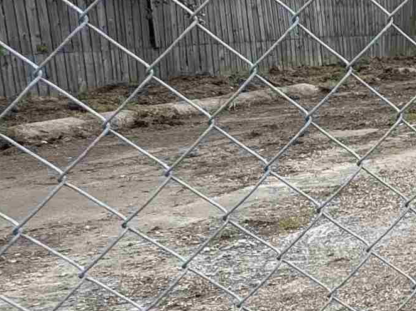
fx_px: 781
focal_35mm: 65
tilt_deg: -10.2
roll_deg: +1.3
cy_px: 156
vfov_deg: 22.6
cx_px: 701
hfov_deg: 21.9
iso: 40
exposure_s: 1/321
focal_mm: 2.22
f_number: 2.2
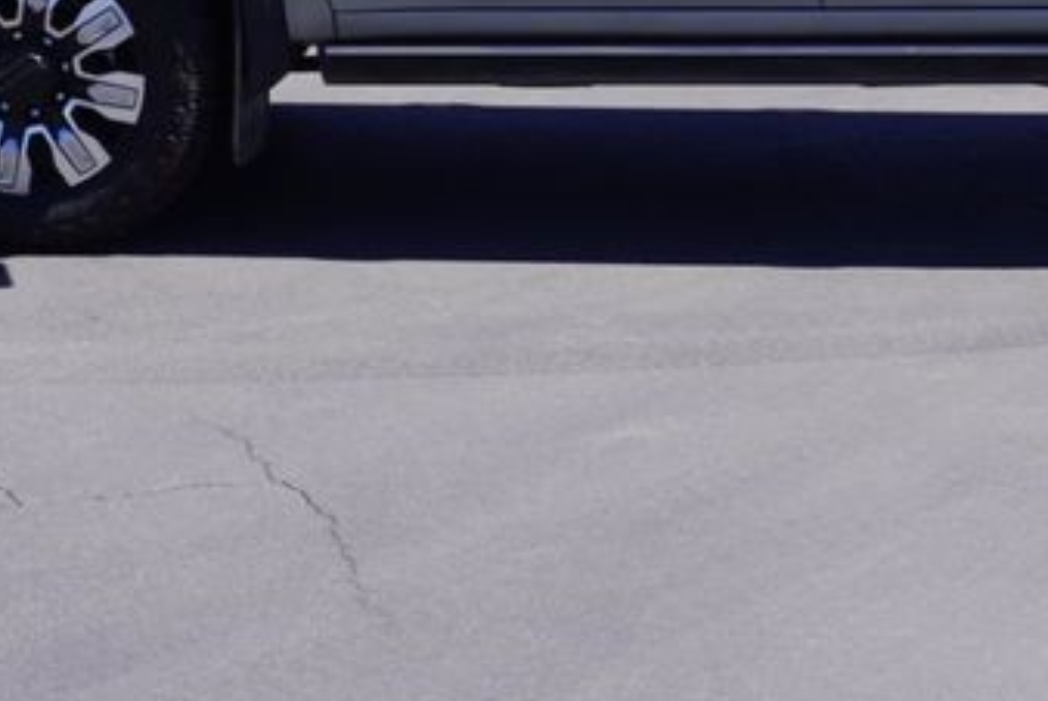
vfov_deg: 12.9
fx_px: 3045
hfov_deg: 19.3
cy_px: -87
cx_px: 877
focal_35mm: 105
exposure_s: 1/125
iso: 100
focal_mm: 23
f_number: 9
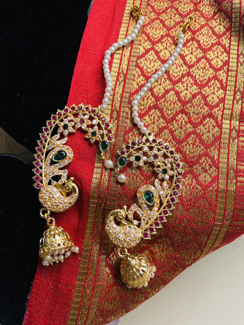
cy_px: 162
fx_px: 244
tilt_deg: -63.3
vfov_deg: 67.3
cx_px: 122
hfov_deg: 53.1
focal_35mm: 26
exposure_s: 1/643
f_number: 1.6
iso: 32
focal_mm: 4.2
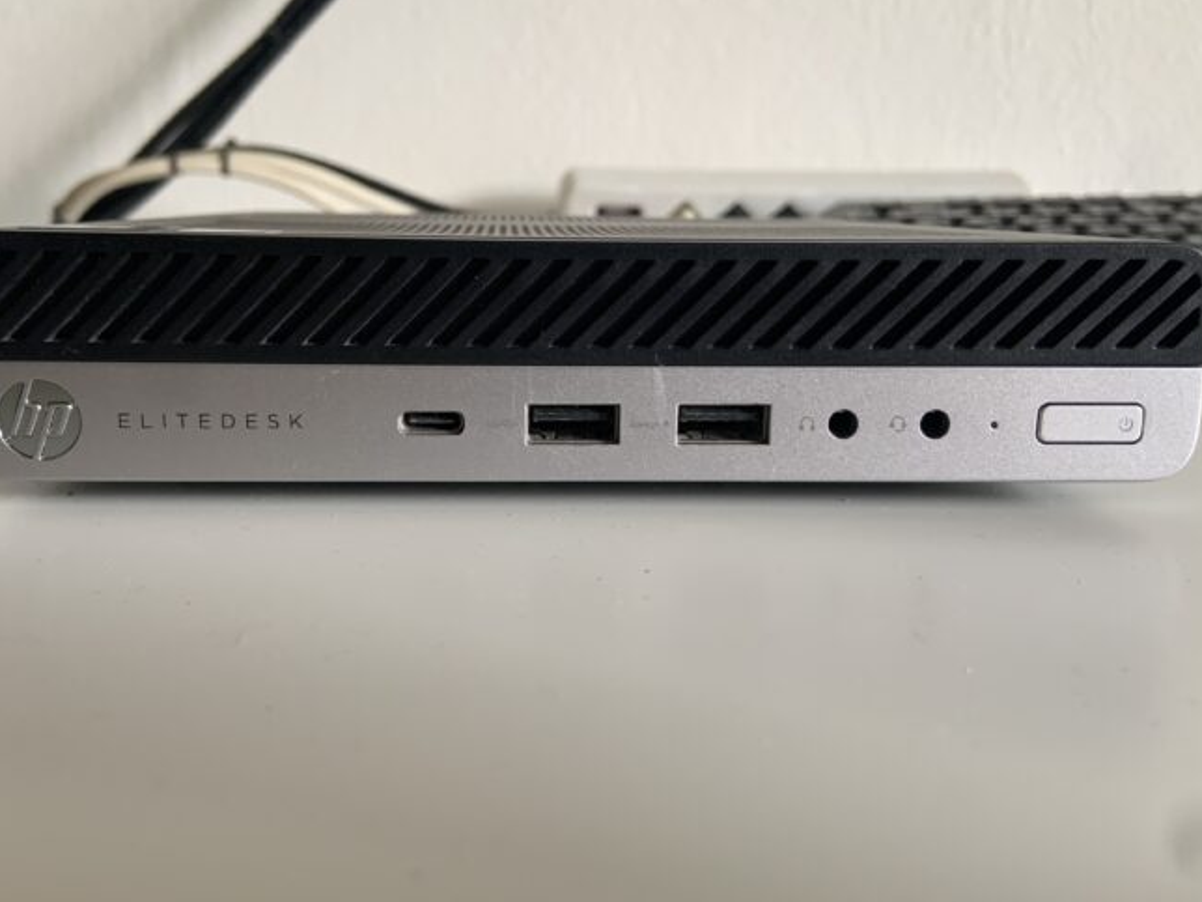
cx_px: 564
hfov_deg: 58.3
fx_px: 1076
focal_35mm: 31
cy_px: 439
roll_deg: -0.6
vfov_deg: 45.4
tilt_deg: -12.0
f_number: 1.8
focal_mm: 4.25
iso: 100
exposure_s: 1/85
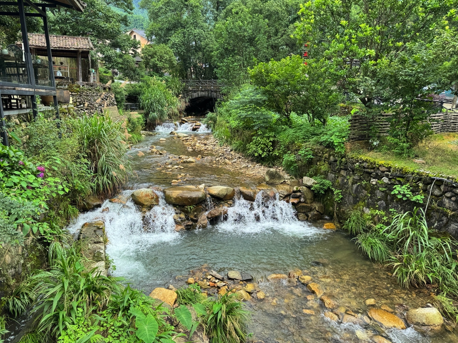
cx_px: 223
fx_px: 331
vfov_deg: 54.9
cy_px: 177
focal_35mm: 25
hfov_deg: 69.4
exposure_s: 1/802
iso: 80
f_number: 1.78
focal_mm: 6.76
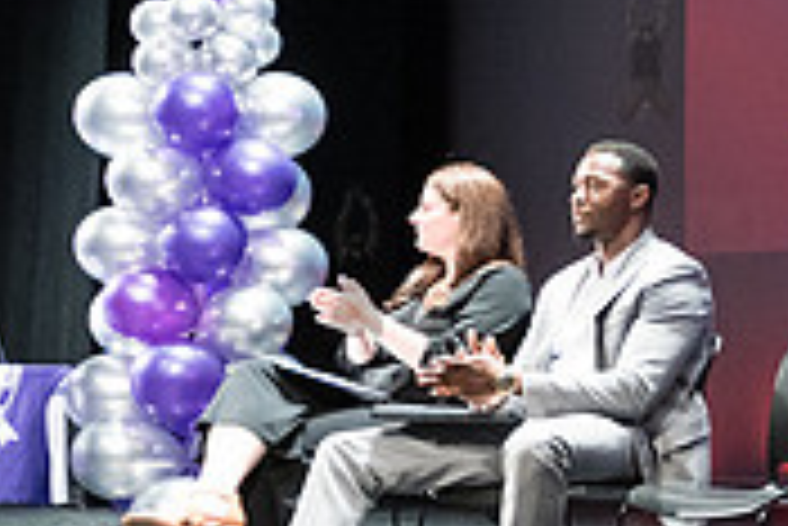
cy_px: 255
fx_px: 2037
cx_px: 1283
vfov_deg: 14.7
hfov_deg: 18.5
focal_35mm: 93
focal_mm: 26
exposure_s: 1/160
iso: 3200
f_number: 3.5
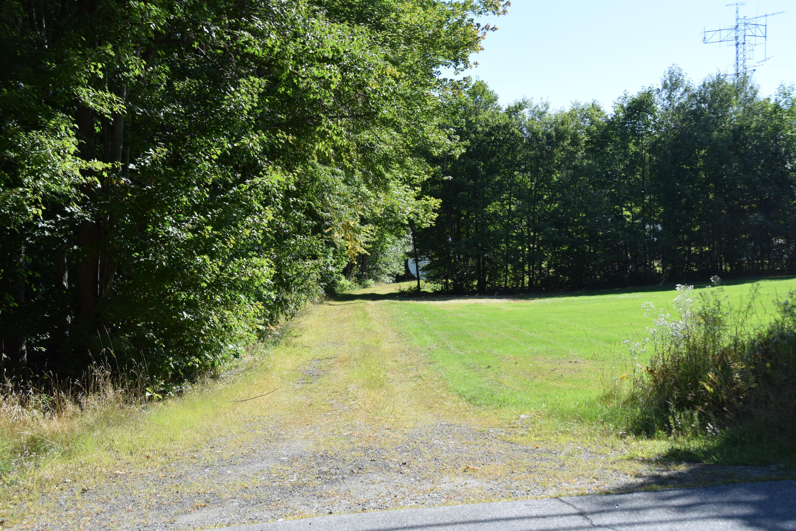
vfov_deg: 30.8
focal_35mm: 44
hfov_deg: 45.0
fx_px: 962
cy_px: 266
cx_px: 398
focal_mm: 29
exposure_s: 1/250
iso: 200
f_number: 8
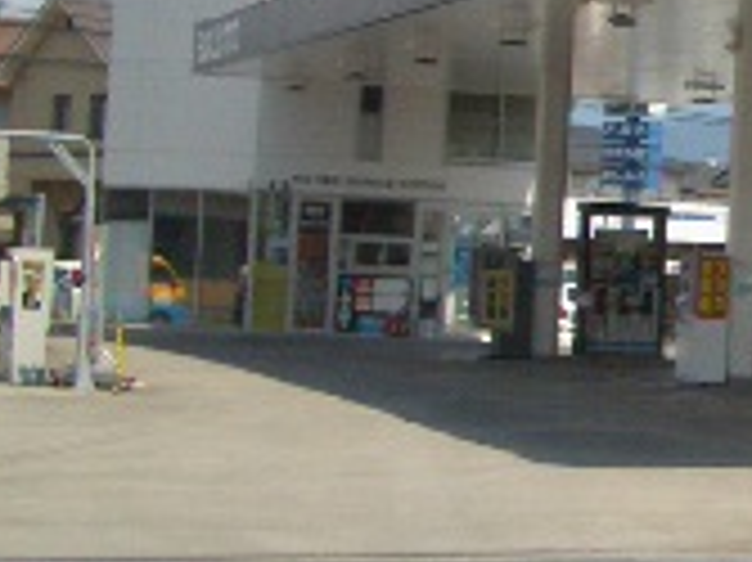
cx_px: 1306
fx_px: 2909
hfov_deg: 13.4
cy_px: 126
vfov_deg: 11.0
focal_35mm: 134
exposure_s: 1/1250
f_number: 4.3
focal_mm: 5.8
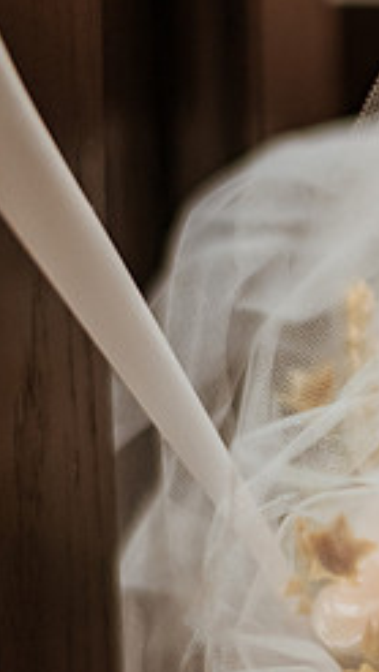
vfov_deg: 15.0
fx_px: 2546
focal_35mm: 143
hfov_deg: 8.1
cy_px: 389
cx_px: 763
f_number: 1.4
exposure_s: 1/640
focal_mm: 58
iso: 1000
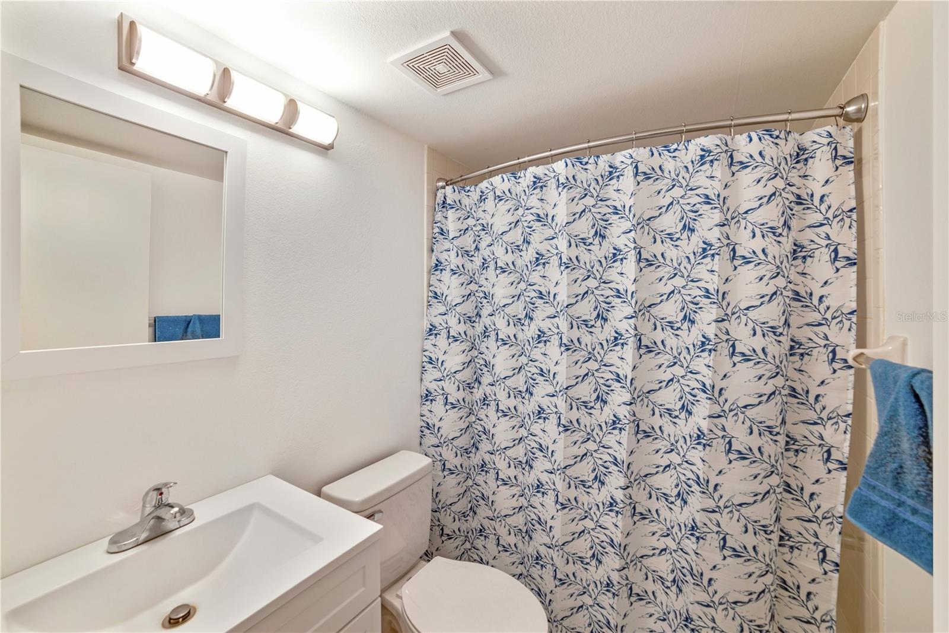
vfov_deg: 81.2
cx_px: 474
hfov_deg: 104.2
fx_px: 369
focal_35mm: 14
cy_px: 316
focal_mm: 14
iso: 100
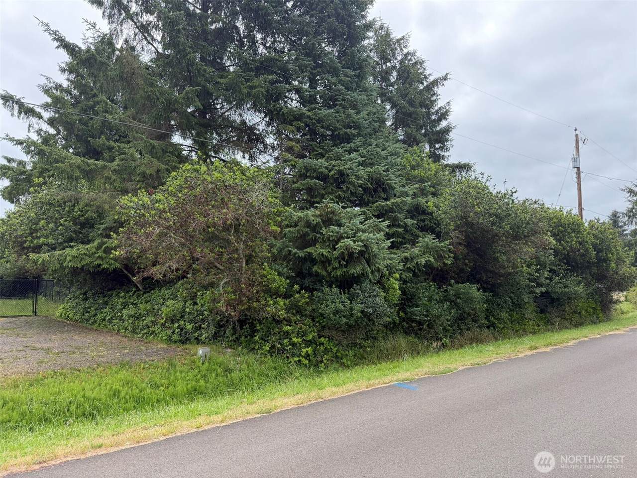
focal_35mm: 24
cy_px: 239
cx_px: 318
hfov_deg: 71.6
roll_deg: +0.2
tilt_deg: +3.9
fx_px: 442
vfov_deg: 56.8
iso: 100
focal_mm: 6.76
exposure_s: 1/1727
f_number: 1.78
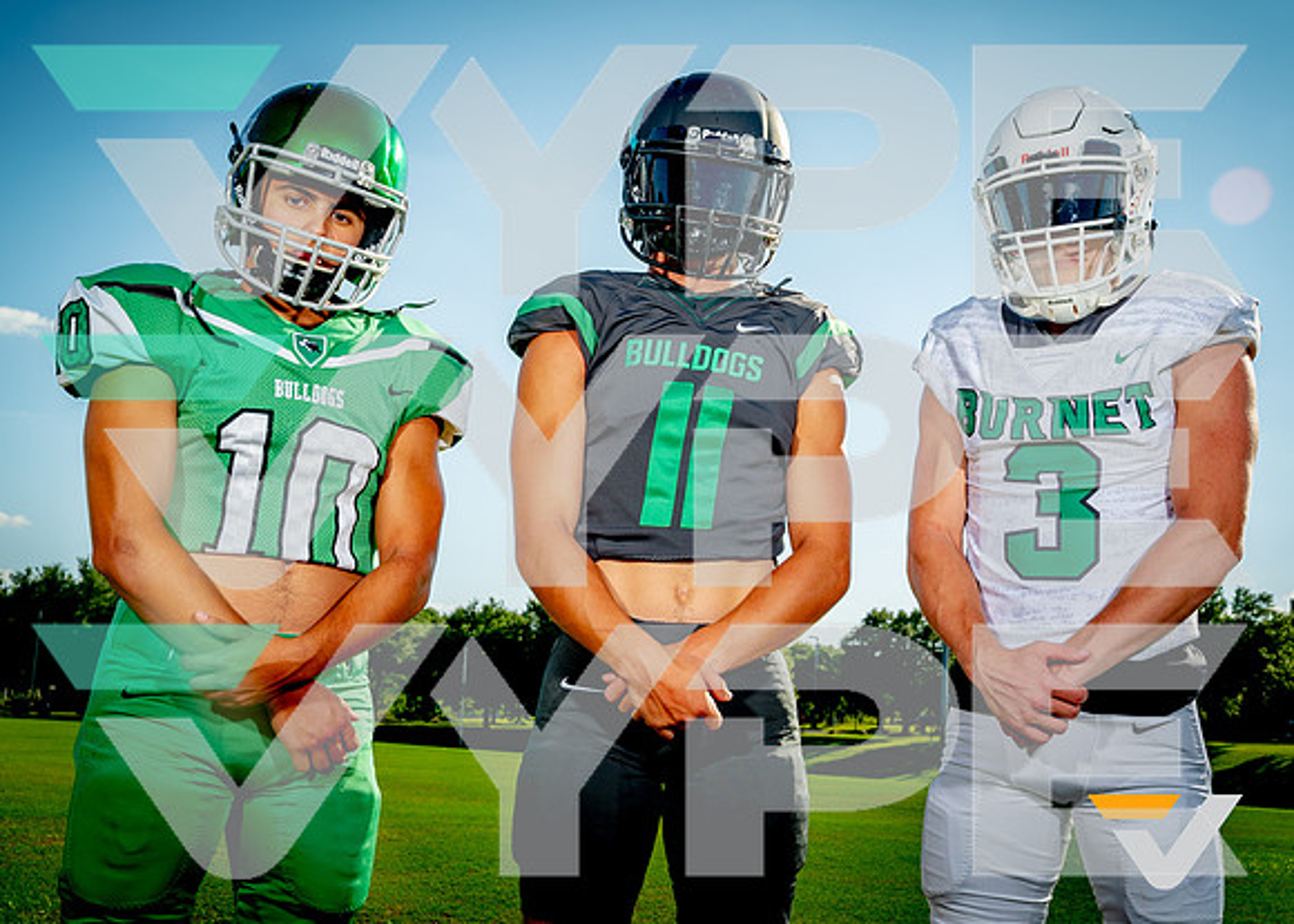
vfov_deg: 31.9
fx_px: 1615
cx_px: 647
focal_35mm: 44
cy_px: 462
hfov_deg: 43.7
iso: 100
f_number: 9
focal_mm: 42
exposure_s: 1/125
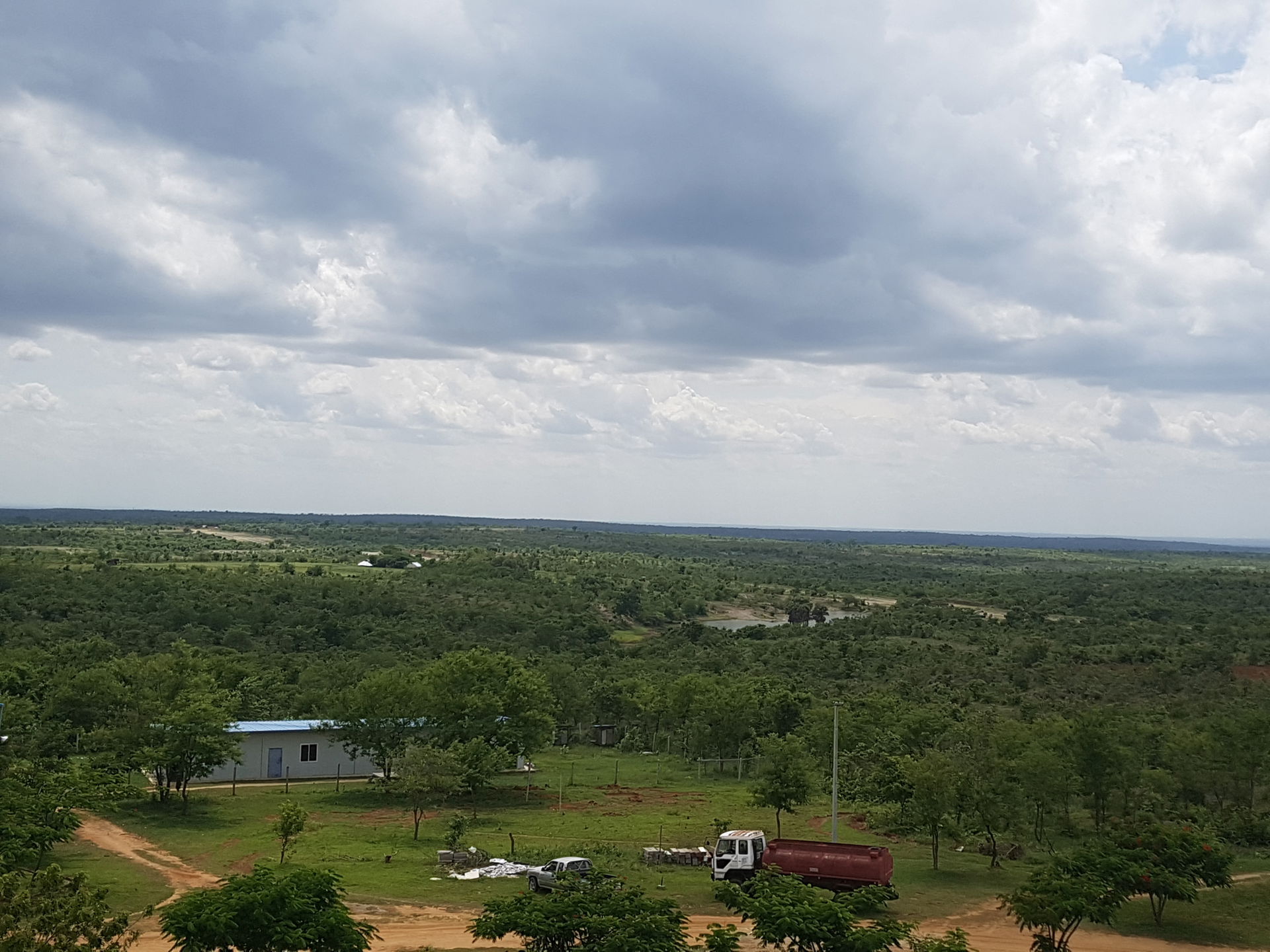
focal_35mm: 26
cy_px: 476
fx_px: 954
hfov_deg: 67.3
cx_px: 635
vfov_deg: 53.1
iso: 50
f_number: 1.7
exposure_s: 1/4040
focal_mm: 4.2
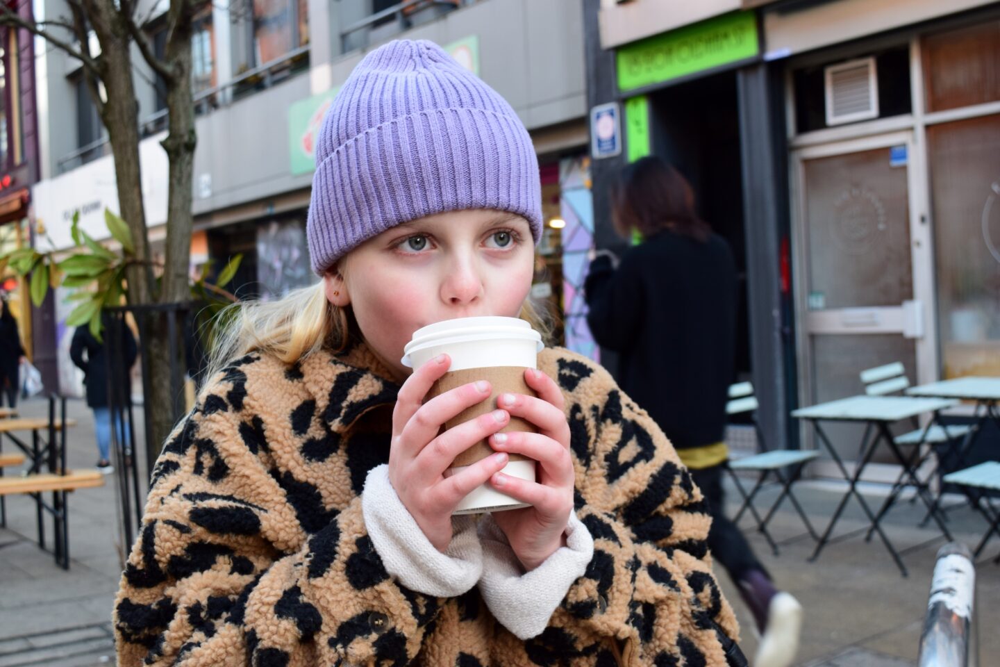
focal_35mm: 44
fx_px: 1208
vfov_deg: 30.8
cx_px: 500
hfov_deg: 45.0
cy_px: 334
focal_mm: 29
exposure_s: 1/50
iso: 400
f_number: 8
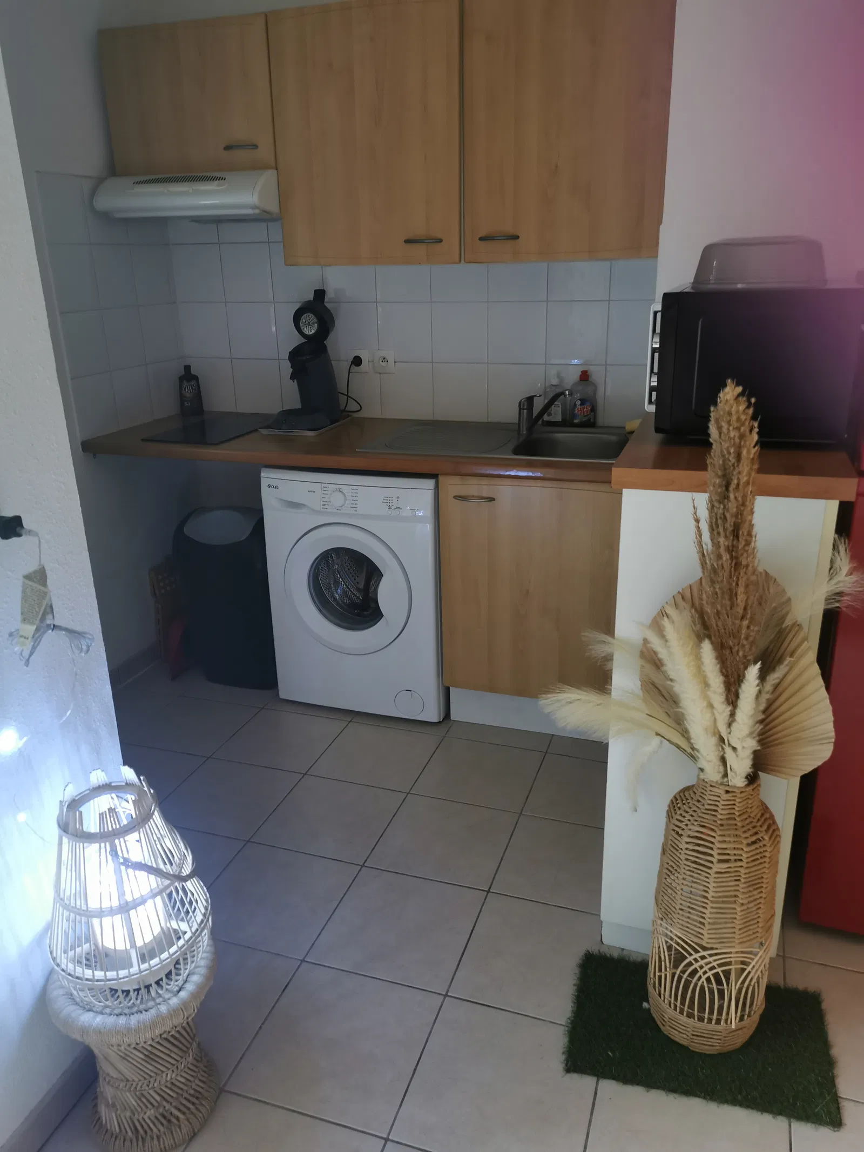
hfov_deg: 51.4
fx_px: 898
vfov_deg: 65.3
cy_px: 576
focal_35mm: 27
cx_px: 432
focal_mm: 5.58
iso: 400
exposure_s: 1/33.3
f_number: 1.8
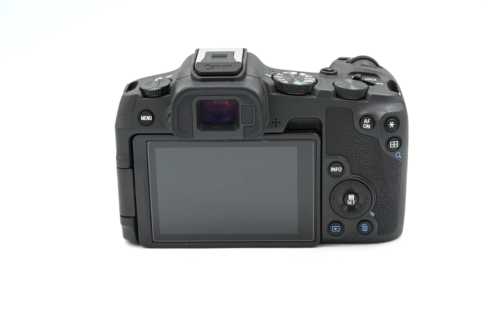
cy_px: 163
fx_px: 1017
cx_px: 244
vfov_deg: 18.2
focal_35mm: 75
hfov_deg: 27.0
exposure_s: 1/30
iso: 200
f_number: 11
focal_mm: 75
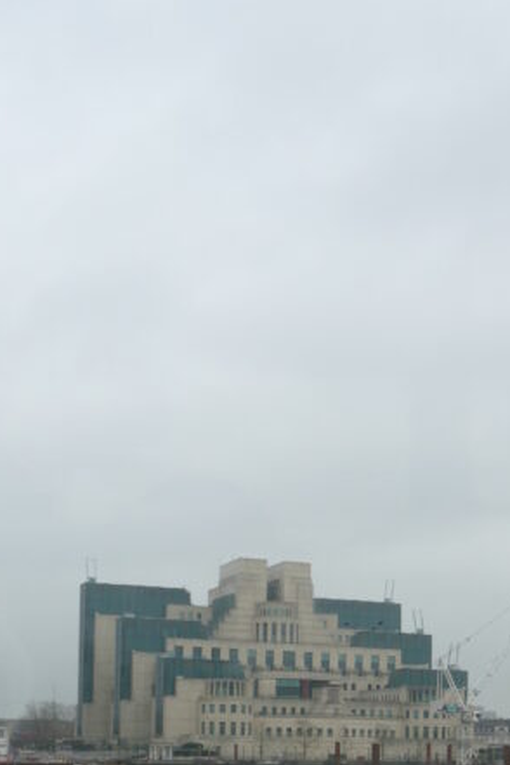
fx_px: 1232
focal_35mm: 58
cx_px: 447
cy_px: 718
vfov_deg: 32.4
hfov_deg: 22.9
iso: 125
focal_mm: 9.12
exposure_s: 1/250
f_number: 2.8
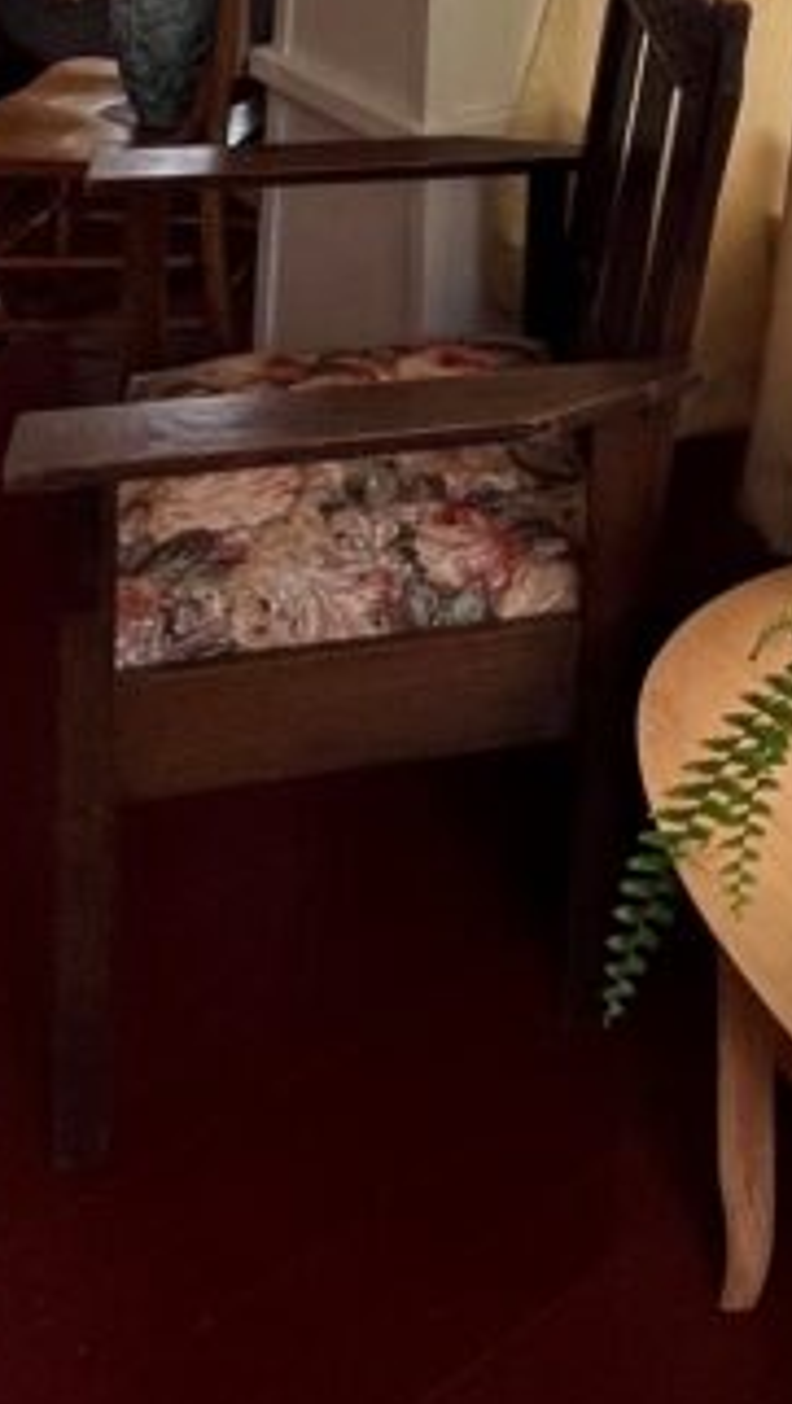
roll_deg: -2.9
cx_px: 943
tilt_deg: -8.2
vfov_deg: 35.3
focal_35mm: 47
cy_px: -249
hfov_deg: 23.4
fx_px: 1752
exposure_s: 1/99
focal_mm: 1.57
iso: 80
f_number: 1.8
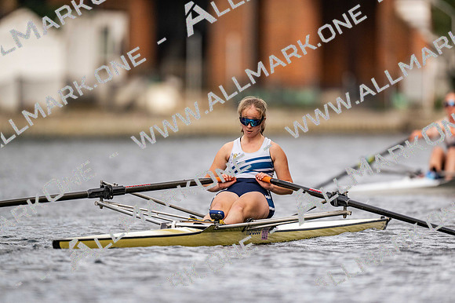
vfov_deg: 2.3
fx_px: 7580
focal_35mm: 600
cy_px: 152
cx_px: 228
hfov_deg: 3.4
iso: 720
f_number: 4
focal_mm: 600
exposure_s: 1/2500
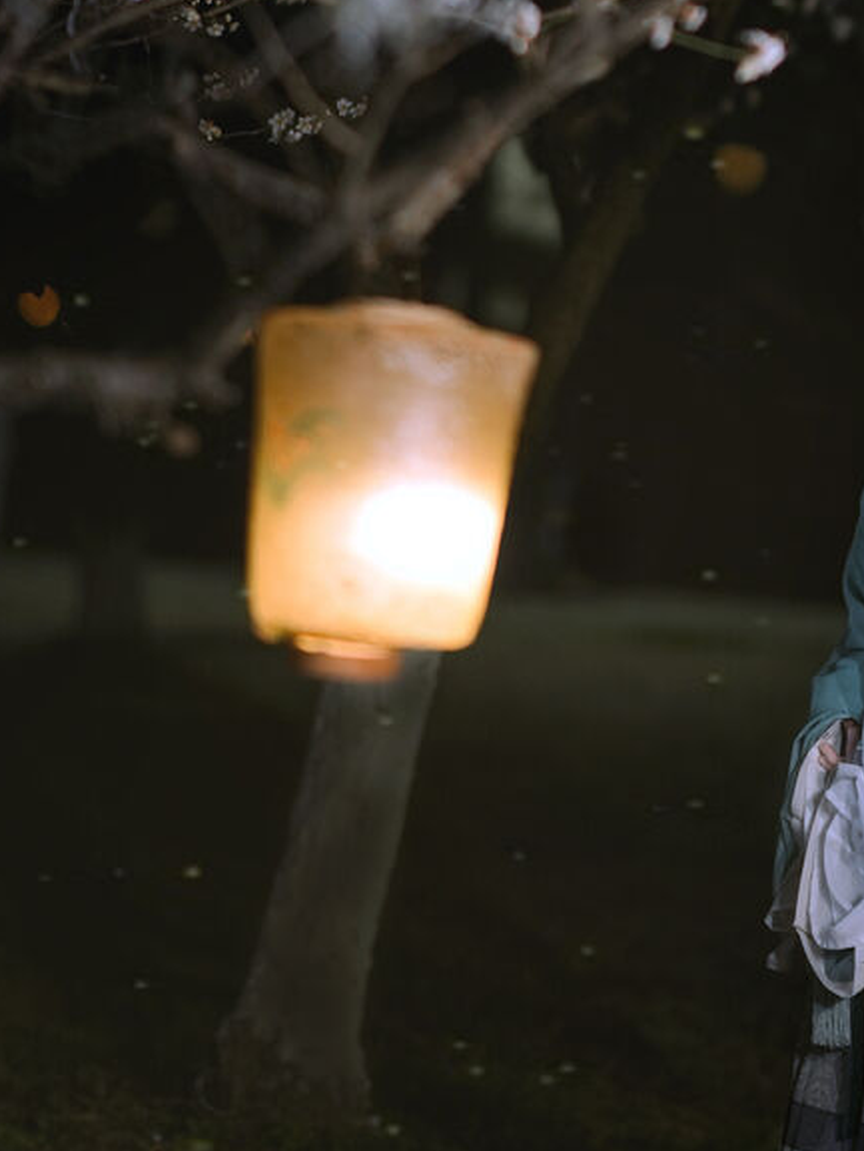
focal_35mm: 255
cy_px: -162
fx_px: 8483
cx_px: 852
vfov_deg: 7.7
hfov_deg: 5.8
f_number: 1.4
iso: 320
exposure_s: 1/200
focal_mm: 85
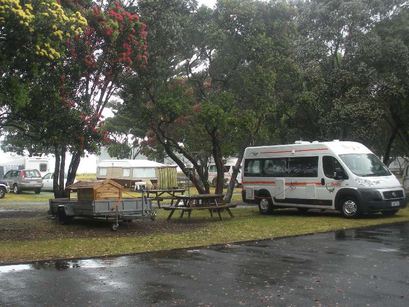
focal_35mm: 35
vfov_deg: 40.7
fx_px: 414
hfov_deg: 52.6
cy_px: 154
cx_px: 204
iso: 76
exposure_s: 1/59.6
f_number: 3.5
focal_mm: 6.3
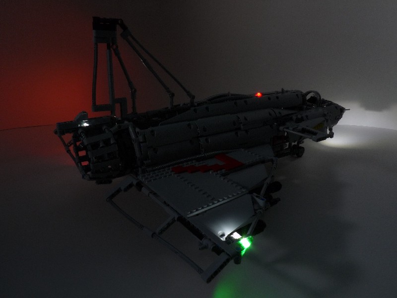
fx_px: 310
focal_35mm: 27
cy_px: 149
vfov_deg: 51.4
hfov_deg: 65.3
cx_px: 198
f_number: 7.1
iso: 100
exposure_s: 30
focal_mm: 4.8
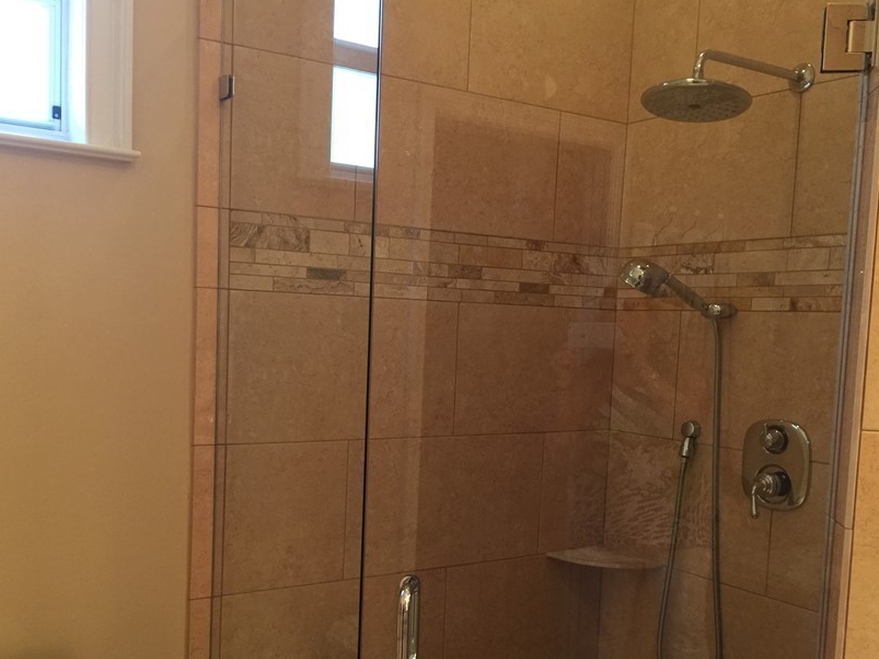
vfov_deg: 38.4
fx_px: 939
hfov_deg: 50.0
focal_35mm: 37
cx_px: 382
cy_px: 407
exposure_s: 1/15
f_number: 2.2
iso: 100
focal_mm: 4.15
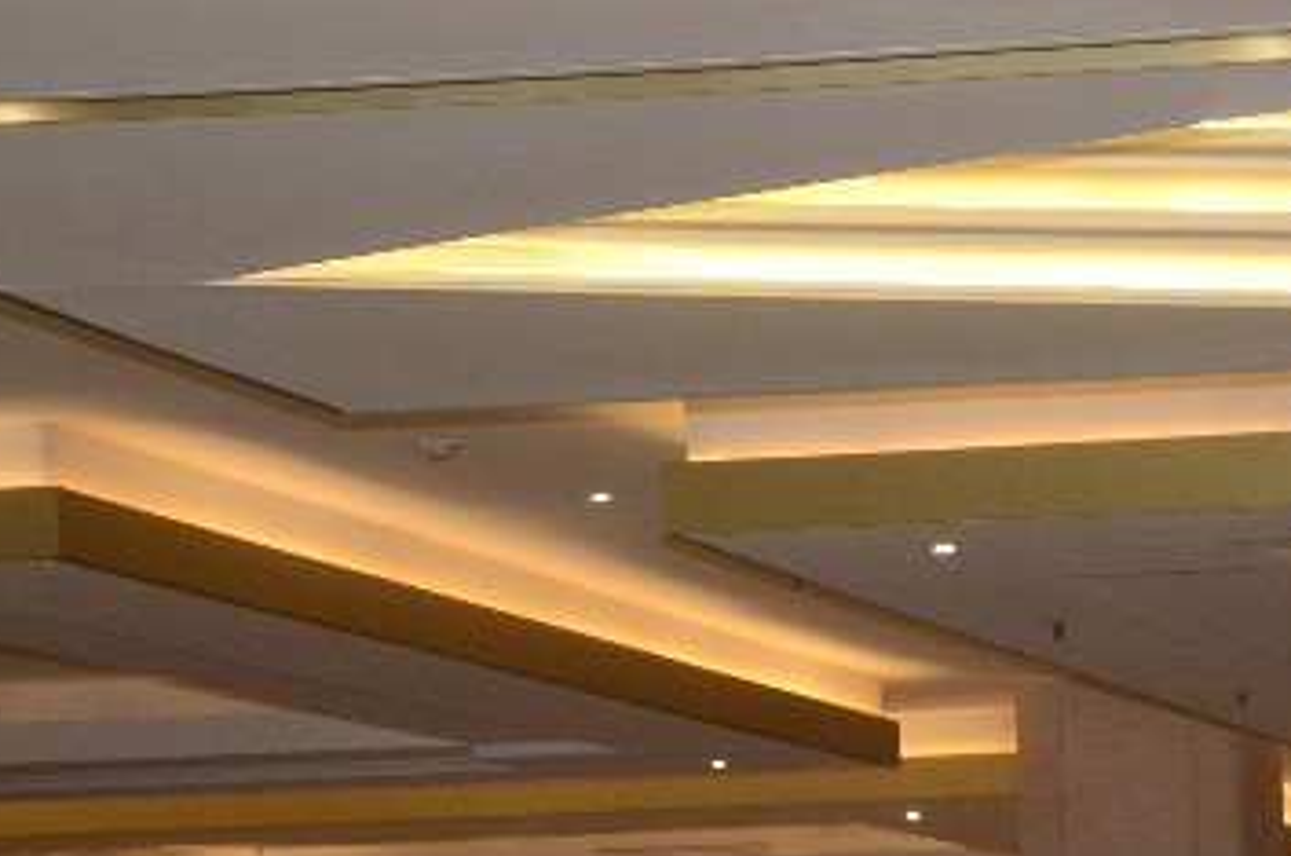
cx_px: 1843
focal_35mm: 157
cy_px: 1222
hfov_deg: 12.5
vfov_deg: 8.5
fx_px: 5620
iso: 560
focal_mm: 30
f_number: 8
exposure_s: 1/125
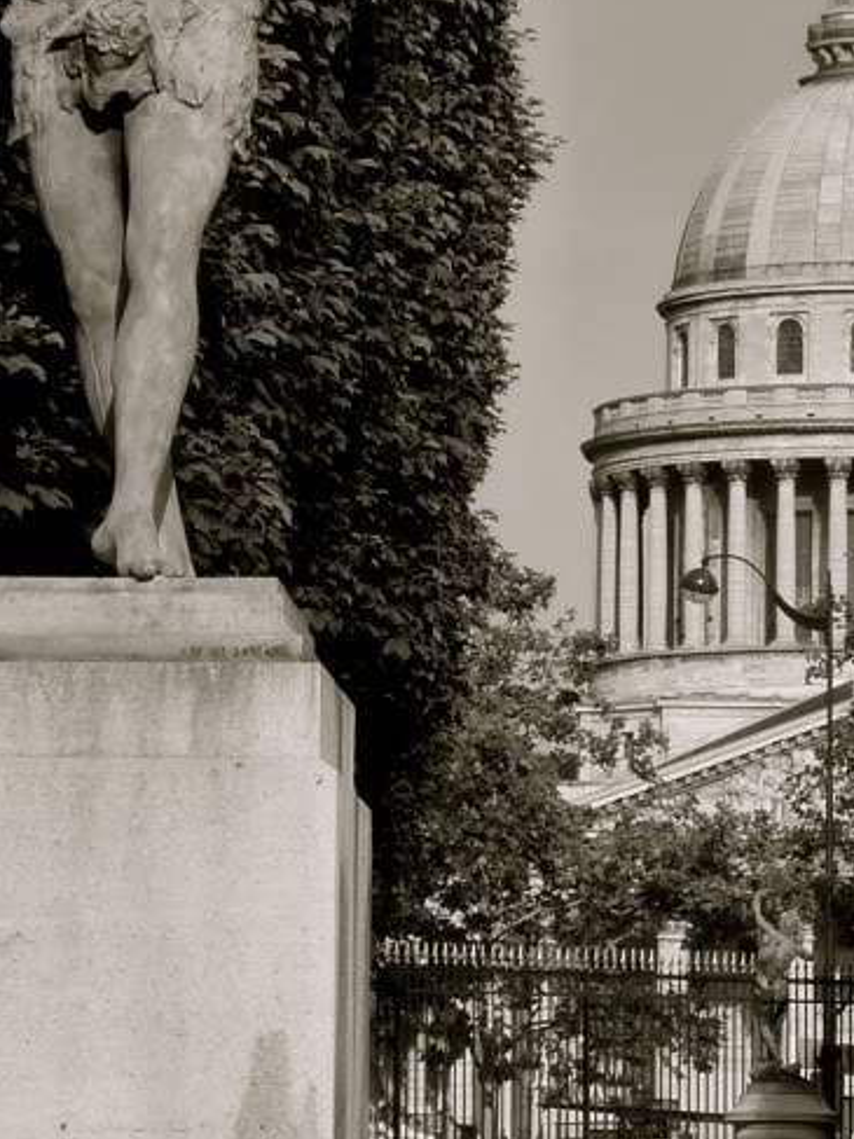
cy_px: 360
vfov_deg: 6.5
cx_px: 559
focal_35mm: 303
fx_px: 9971
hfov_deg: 4.9
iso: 160
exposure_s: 1/500
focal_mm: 18
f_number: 6.3
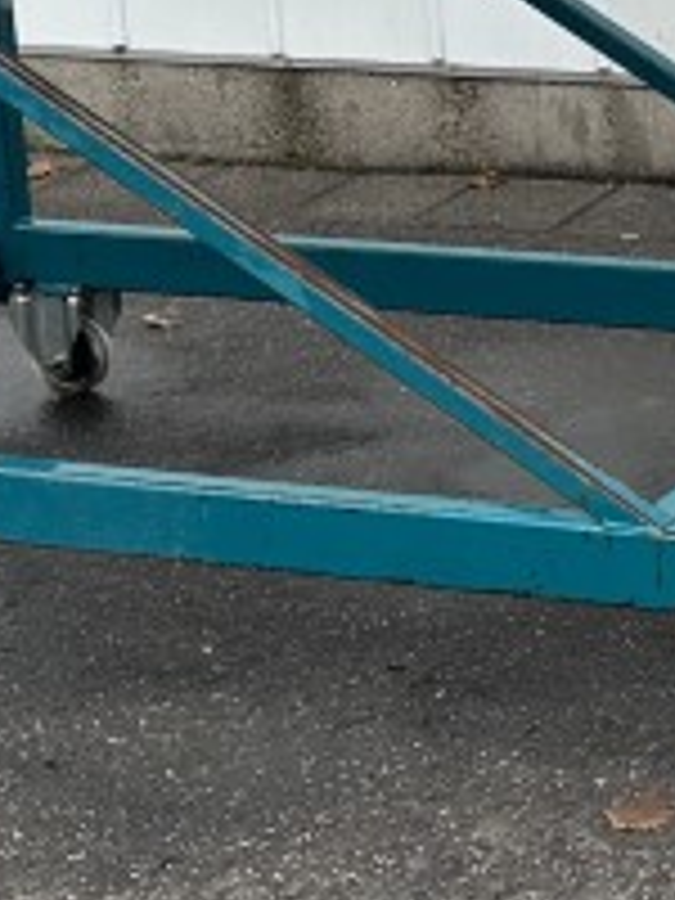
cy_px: -54
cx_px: 1228
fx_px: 3198
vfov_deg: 15.6
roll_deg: +0.7
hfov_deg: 11.2
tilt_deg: -10.5
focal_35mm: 123
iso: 80
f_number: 1.78
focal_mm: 6.86
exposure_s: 1/918
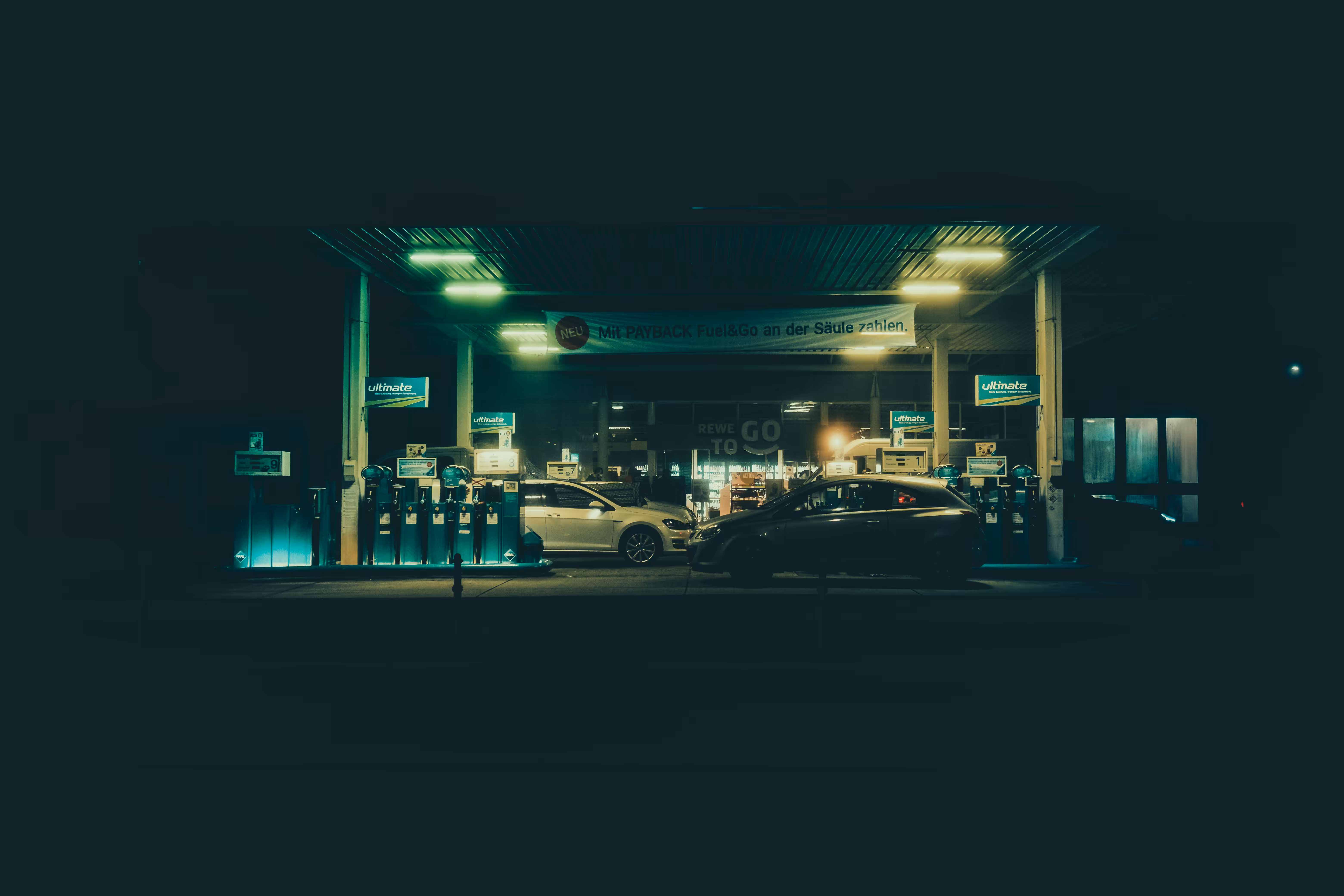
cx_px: 672
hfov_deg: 54.4
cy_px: 448
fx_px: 1307
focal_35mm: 35
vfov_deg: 37.9
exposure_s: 1/125
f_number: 1.8
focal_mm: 23
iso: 1000
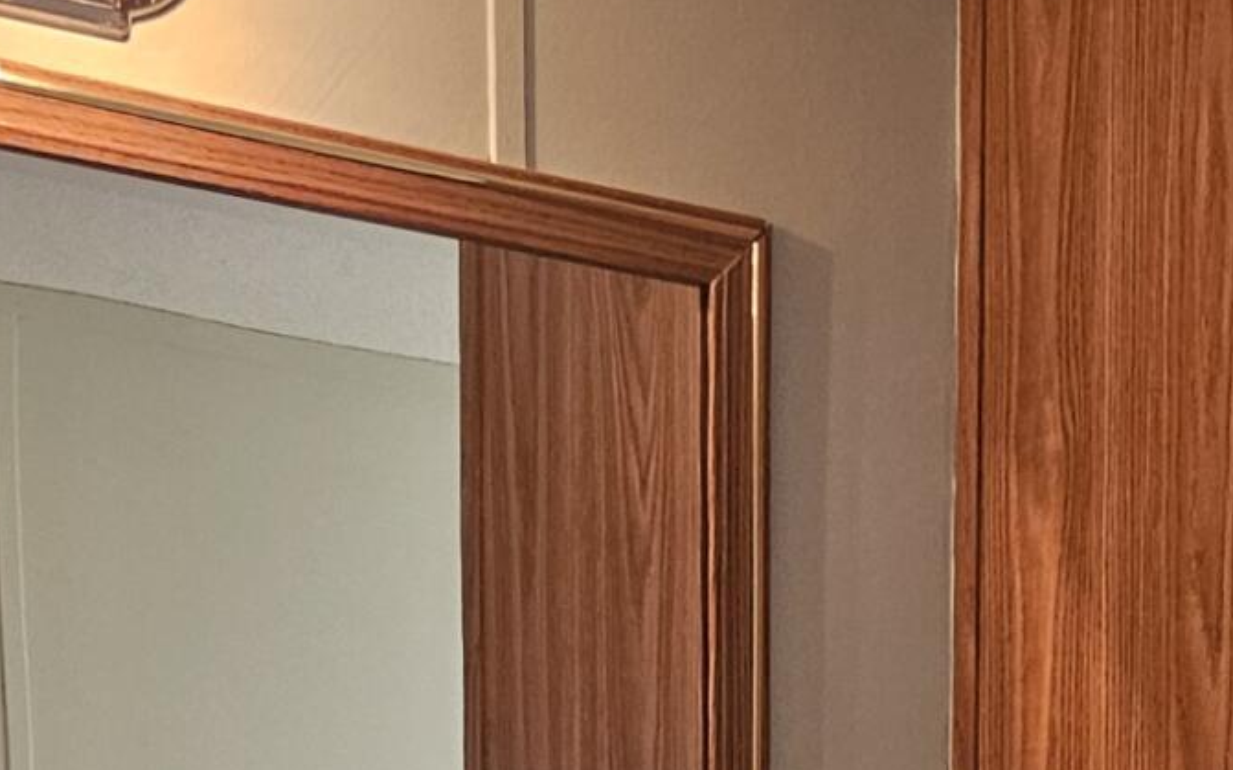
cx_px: 1207
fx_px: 3662
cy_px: 1773
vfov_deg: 10.5
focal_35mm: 109
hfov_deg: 18.6
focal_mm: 5.4
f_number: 1.8
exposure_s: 1/120
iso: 160
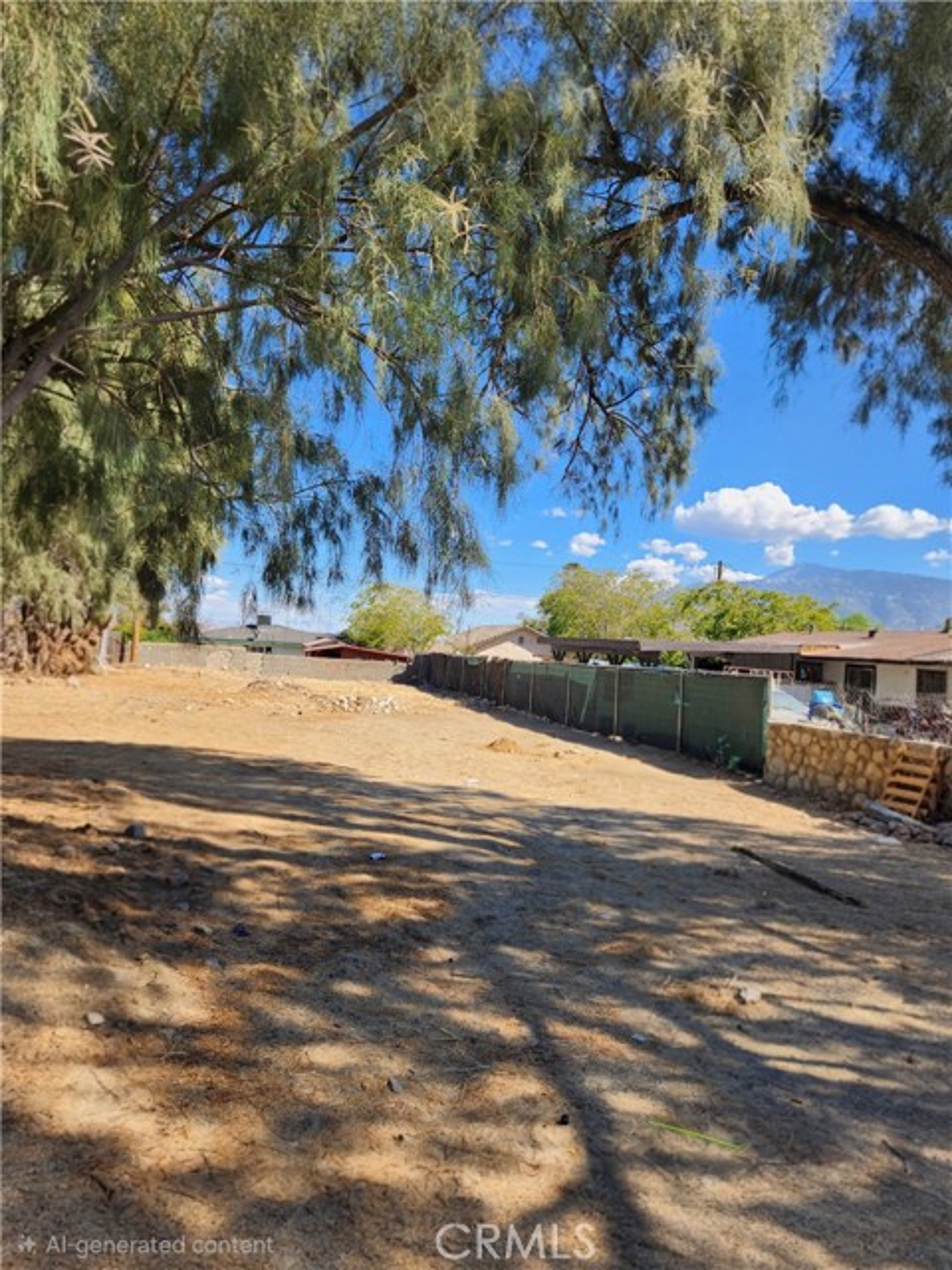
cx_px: 476
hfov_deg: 58.9
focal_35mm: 23
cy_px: 635
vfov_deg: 73.9
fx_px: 843
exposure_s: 1/1000
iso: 20
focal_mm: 5.4
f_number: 1.8
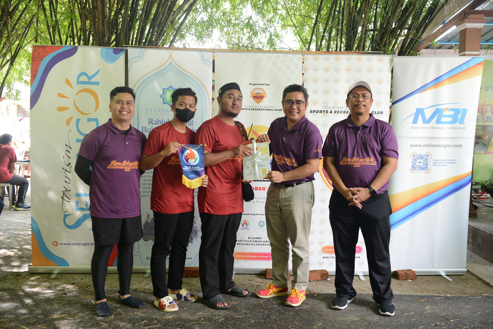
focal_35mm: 35
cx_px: 246
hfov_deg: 54.4
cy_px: 164
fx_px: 479
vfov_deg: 37.9
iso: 640
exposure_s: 1/100
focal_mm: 35
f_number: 4.5
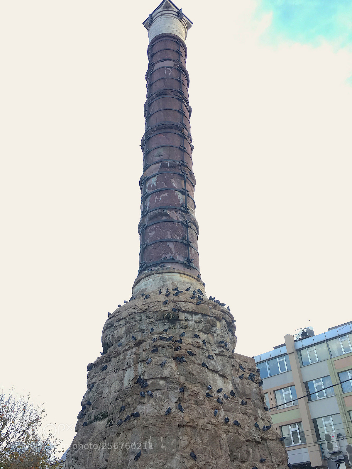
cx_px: 176
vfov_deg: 61.7
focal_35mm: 29
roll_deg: +1.4
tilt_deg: +36.1
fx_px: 393
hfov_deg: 48.2
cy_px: 234
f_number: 2.2
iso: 25
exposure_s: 1/100
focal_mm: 4.15
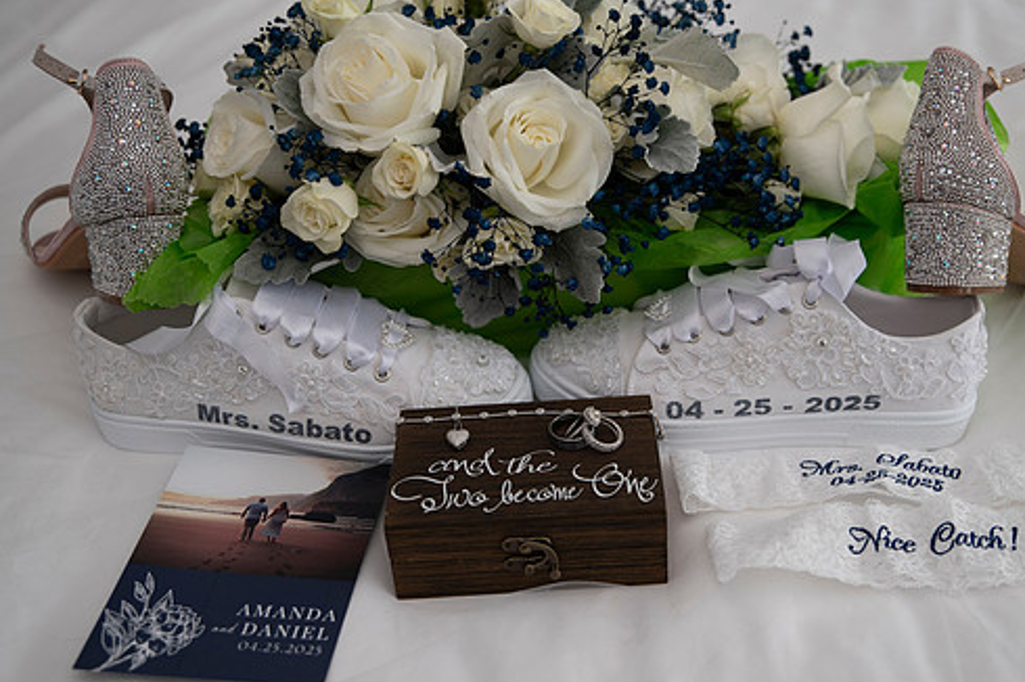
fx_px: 1280
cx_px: 573
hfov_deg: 43.6
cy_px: 335
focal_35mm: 45
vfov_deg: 29.8
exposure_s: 1/640
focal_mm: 38
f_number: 2.8
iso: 400
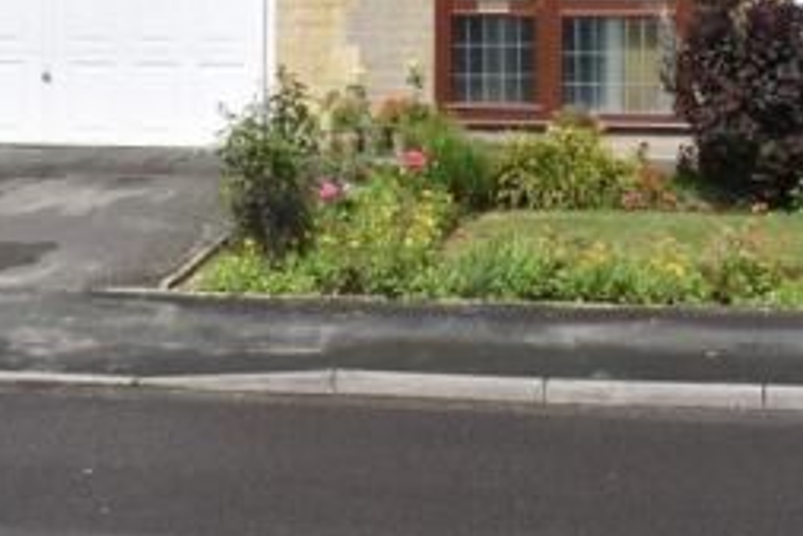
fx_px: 1814
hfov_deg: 24.9
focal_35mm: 81
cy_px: -132
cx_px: 343
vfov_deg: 16.1
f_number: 20
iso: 100
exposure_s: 1/80
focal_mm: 21
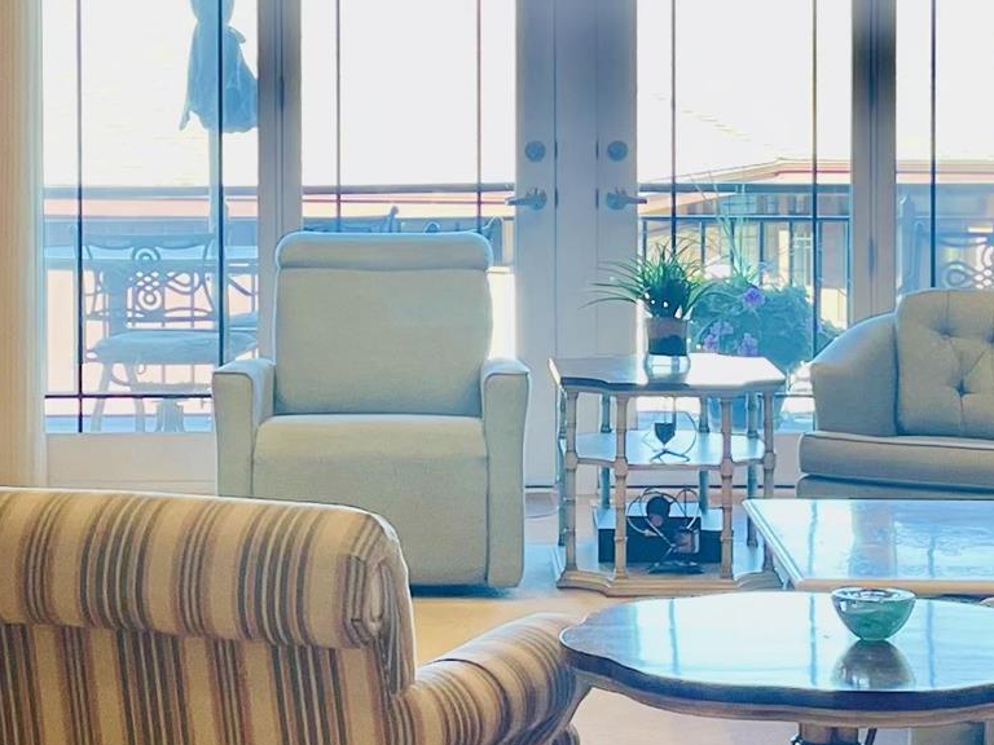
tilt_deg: -0.9
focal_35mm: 104
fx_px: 2986
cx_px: 422
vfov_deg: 14.2
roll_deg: +0.6
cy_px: 163
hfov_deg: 18.9
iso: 80
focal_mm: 4.2
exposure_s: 1/120
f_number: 1.6
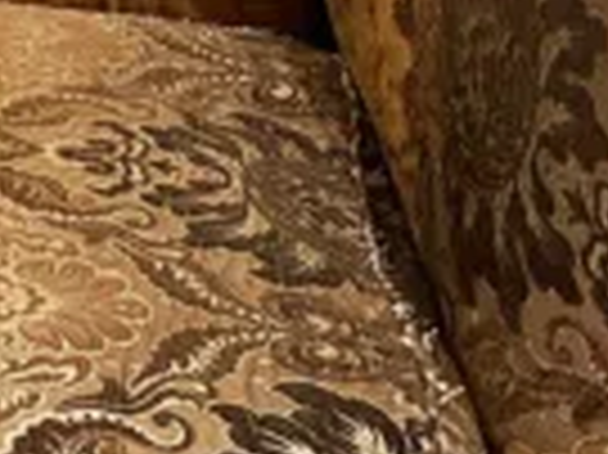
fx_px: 2158
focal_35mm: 123
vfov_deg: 11.6
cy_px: -166
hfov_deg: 14.7
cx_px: -369
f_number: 1.6
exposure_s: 1/60
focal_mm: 5.1
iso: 400
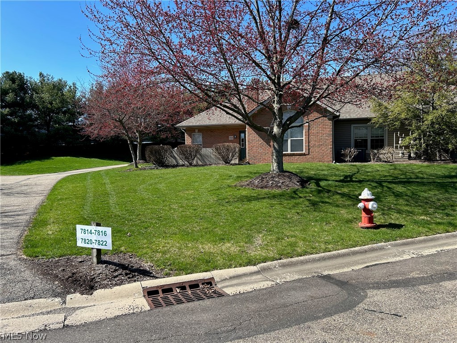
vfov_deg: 53.1
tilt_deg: -1.9
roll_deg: +0.5
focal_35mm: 26
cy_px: 172
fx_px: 343
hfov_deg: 67.3
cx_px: 228
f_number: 1.5
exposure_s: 1/2008
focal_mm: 5.7
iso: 50
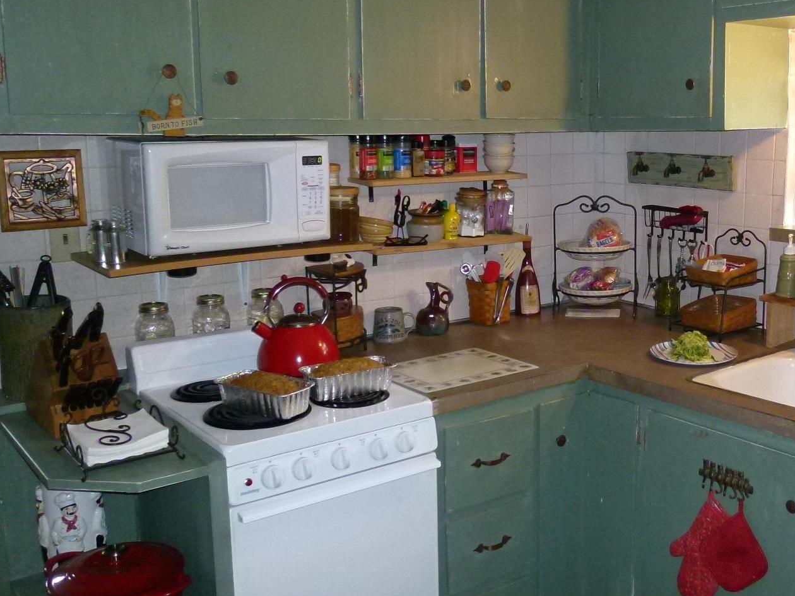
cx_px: 586
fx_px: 896
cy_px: 269
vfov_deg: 36.8
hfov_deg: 46.3
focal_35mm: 39
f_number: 2.2
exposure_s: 1/60
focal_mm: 4.3
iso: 250
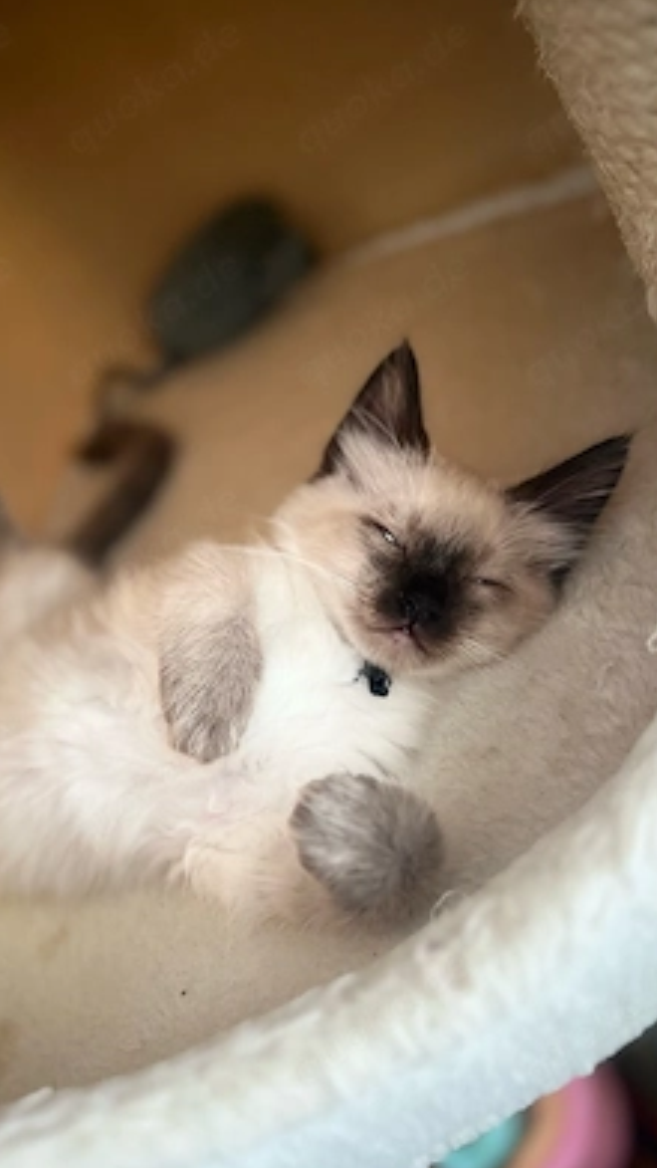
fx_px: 898
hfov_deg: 39.7
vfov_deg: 66.1
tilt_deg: -33.1
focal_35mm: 29
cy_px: 585
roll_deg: +43.9
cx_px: 218
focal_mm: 5.7
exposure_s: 1/60
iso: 160
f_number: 1.5
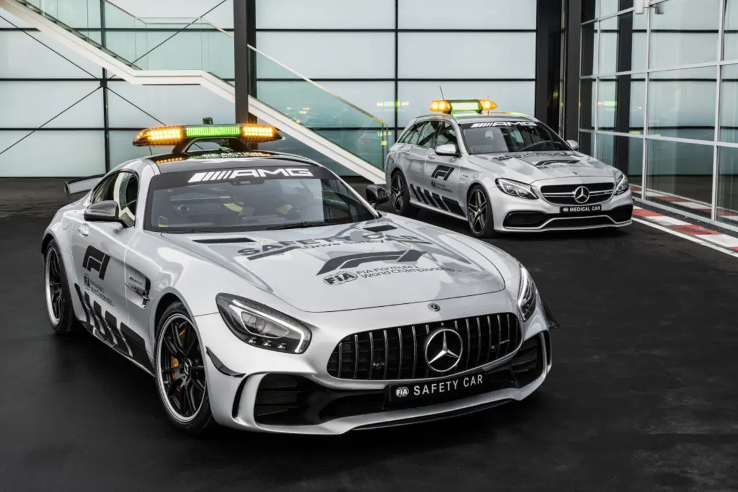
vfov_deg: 26.0
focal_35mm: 52
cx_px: 369
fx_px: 1066
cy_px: 246
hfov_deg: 38.2
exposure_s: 1/15
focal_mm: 52
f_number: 16
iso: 100
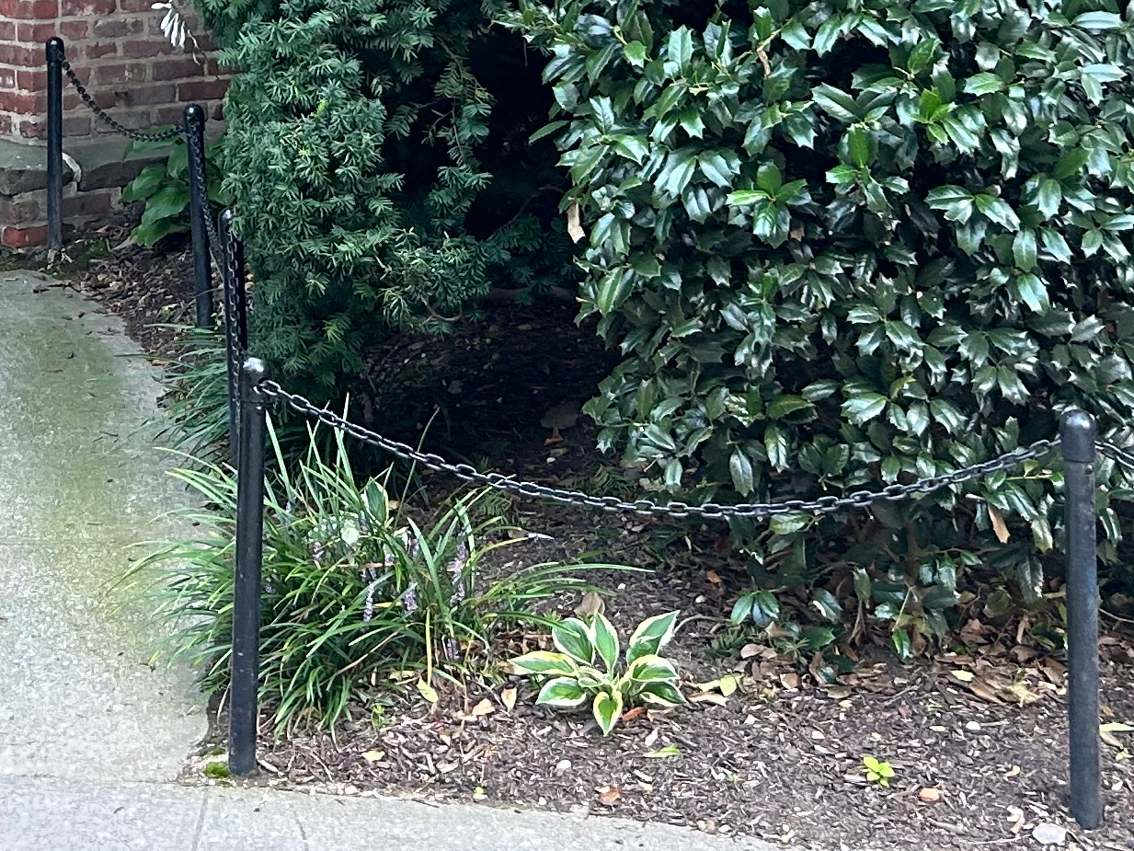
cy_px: -515
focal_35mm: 85
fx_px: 2785
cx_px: 155
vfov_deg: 15.6
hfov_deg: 22.6
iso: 100
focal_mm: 5.7
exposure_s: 1/121
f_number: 1.5
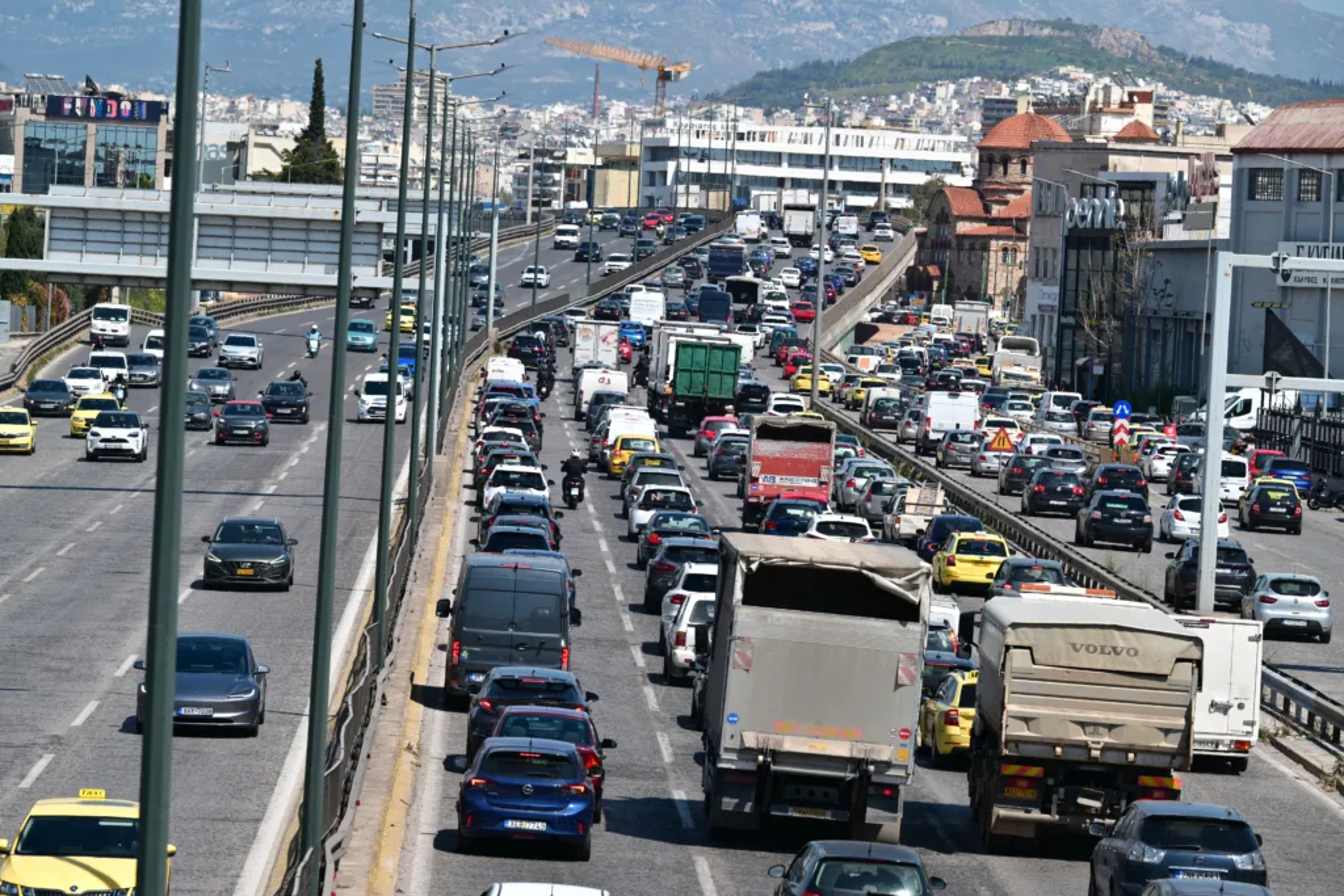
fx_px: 7467
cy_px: 448
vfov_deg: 6.9
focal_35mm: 200
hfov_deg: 10.3
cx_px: 672
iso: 320
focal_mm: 200
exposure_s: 1/800
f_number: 9
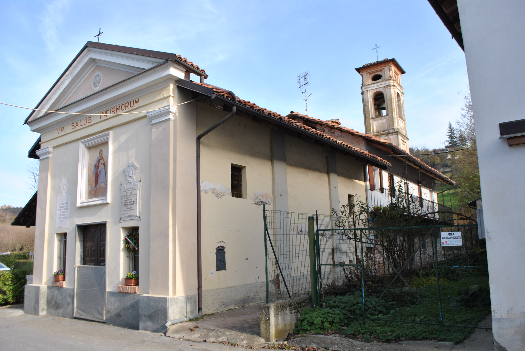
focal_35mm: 27
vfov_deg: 48.0
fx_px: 394
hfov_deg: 67.3
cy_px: 176
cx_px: 262
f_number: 7.1
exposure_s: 1/200
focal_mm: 18
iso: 100
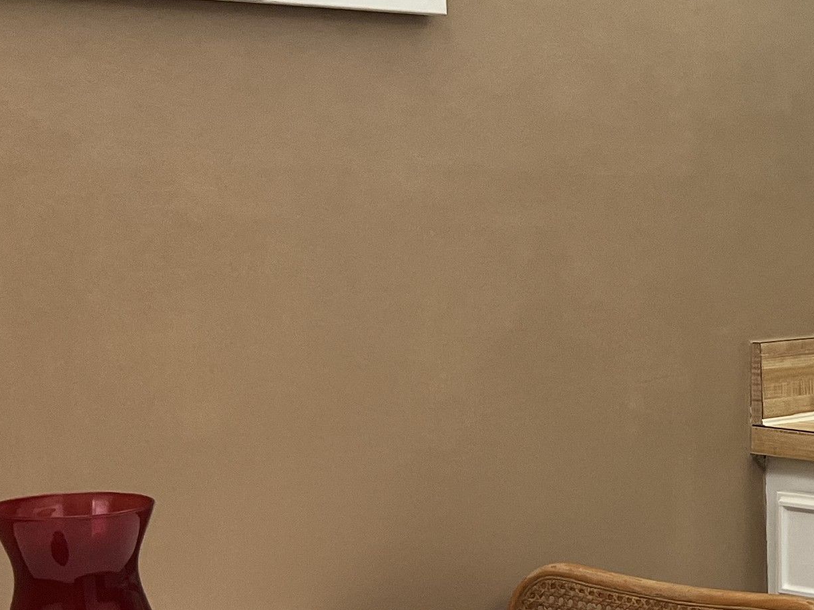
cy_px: 463
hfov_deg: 20.7
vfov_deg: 17.1
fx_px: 2022
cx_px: 1072
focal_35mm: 86
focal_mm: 5.7
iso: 100
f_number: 1.5
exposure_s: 1/120
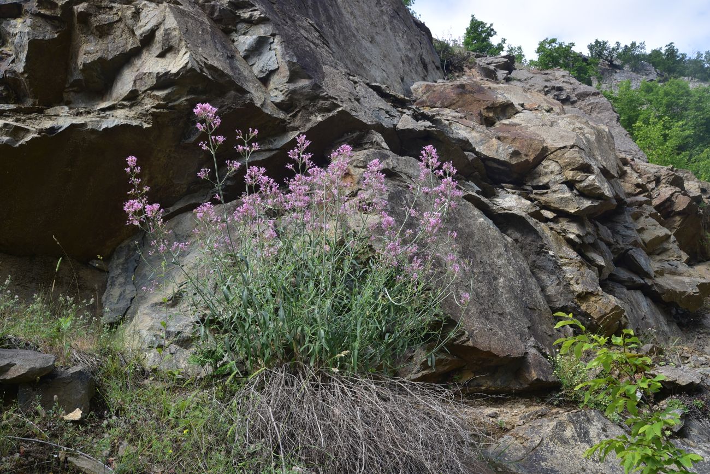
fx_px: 710
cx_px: 355
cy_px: 237
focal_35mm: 36
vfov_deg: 36.9
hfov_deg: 53.1
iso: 320
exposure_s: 1/125
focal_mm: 36
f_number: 11
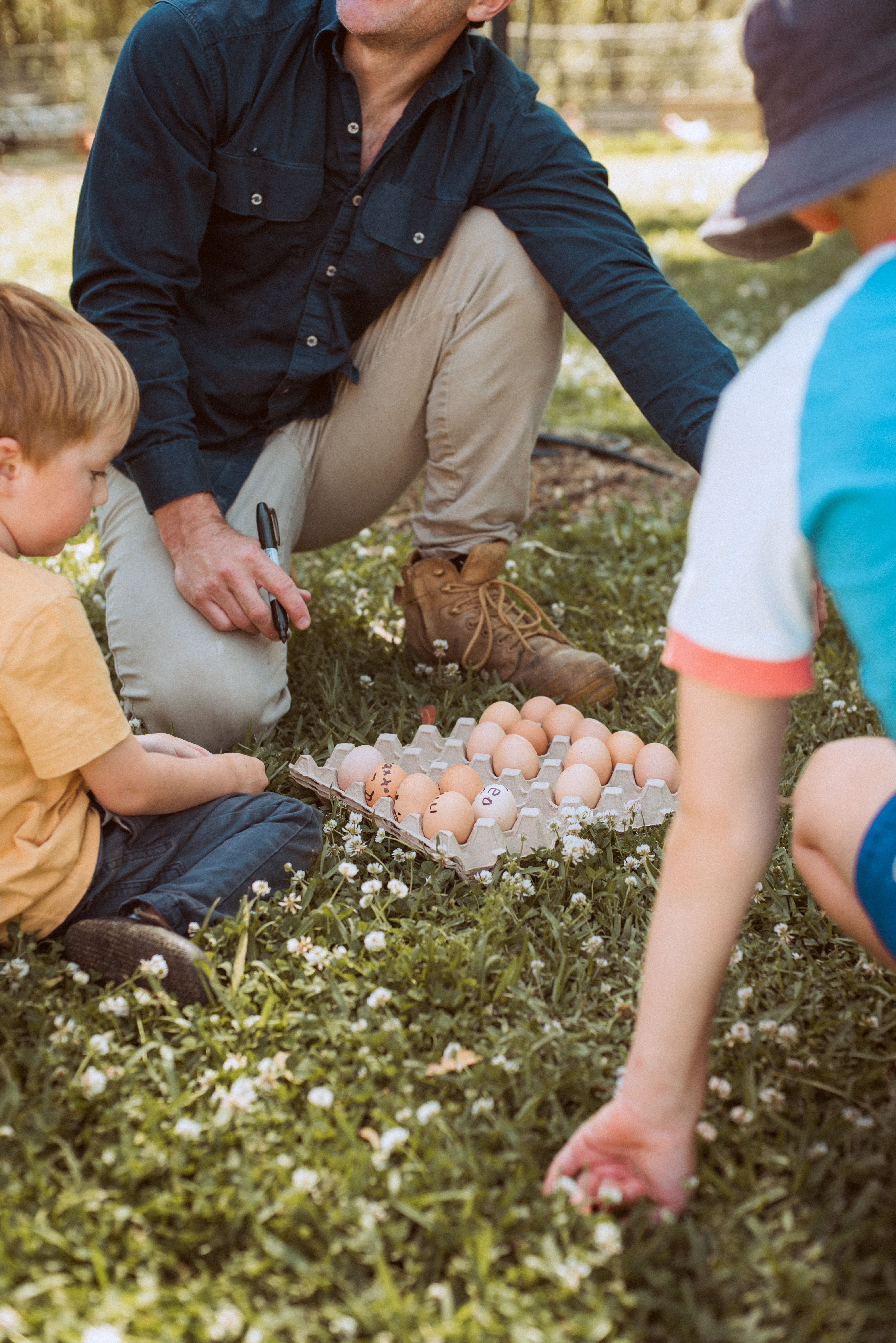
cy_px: 672
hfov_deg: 27.0
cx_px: 448
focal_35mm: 50
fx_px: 1865
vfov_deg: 39.6
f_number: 3.5
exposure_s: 1/320
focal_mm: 50
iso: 80
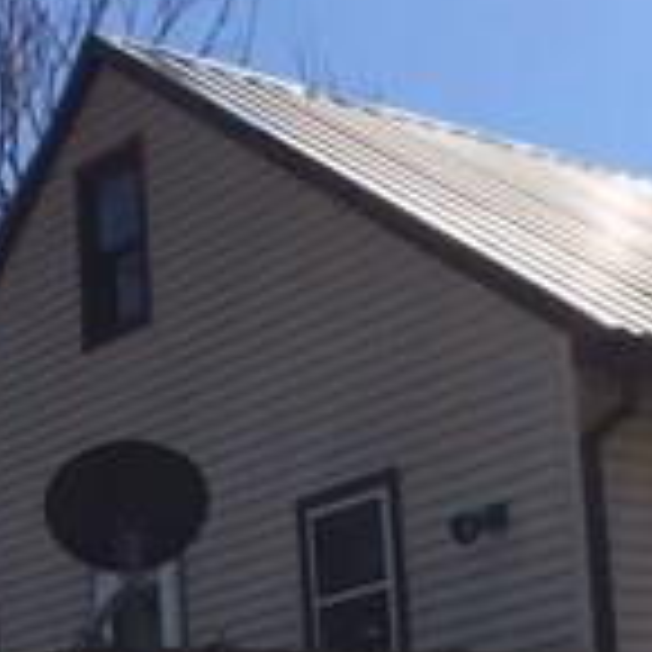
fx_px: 2408
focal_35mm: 113
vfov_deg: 15.0
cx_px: 513
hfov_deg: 15.3
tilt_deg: +10.5
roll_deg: +2.8
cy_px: 719
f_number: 2.2
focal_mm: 4.15
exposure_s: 1/1832
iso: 25
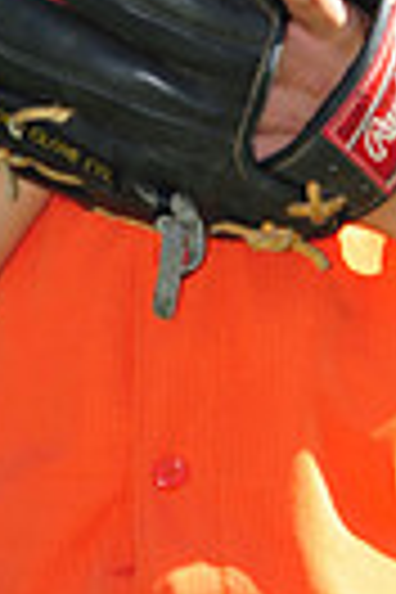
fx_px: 11978
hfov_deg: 1.9
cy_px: -423
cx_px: 225
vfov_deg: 2.8
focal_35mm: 726
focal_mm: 165
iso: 200
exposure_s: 1/640
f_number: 4.5
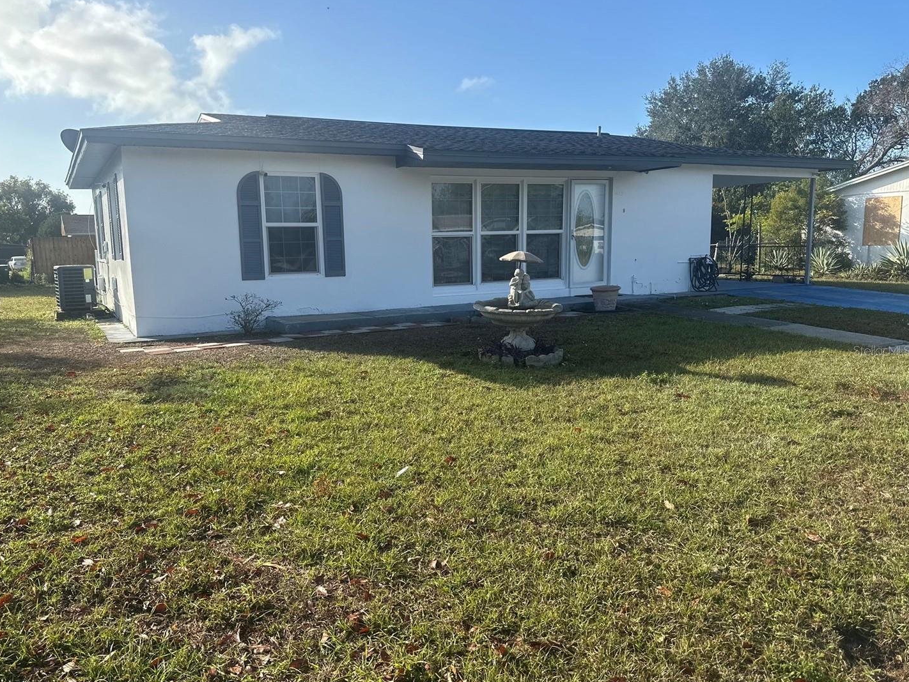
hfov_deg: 65.1
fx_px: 709
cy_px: 350
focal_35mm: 27
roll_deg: +1.1
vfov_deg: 51.4
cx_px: 402
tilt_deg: -8.6
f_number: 1.78
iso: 80
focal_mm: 6.86
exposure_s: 1/3058
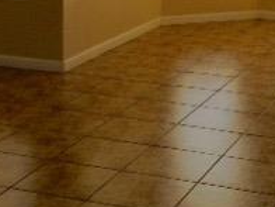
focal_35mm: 114
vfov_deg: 12.5
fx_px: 906
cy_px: -69
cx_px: 126
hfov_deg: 17.3
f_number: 2.4
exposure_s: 1/392
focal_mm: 4.28
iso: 50
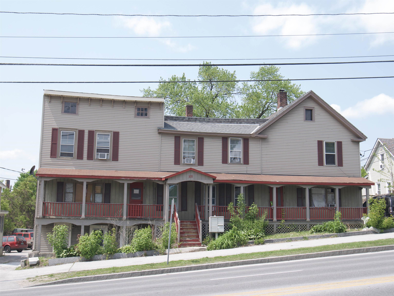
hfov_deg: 44.8
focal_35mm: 42
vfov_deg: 34.4
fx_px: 478
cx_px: 197
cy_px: 148
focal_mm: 21
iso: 100
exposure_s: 1/160
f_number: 8
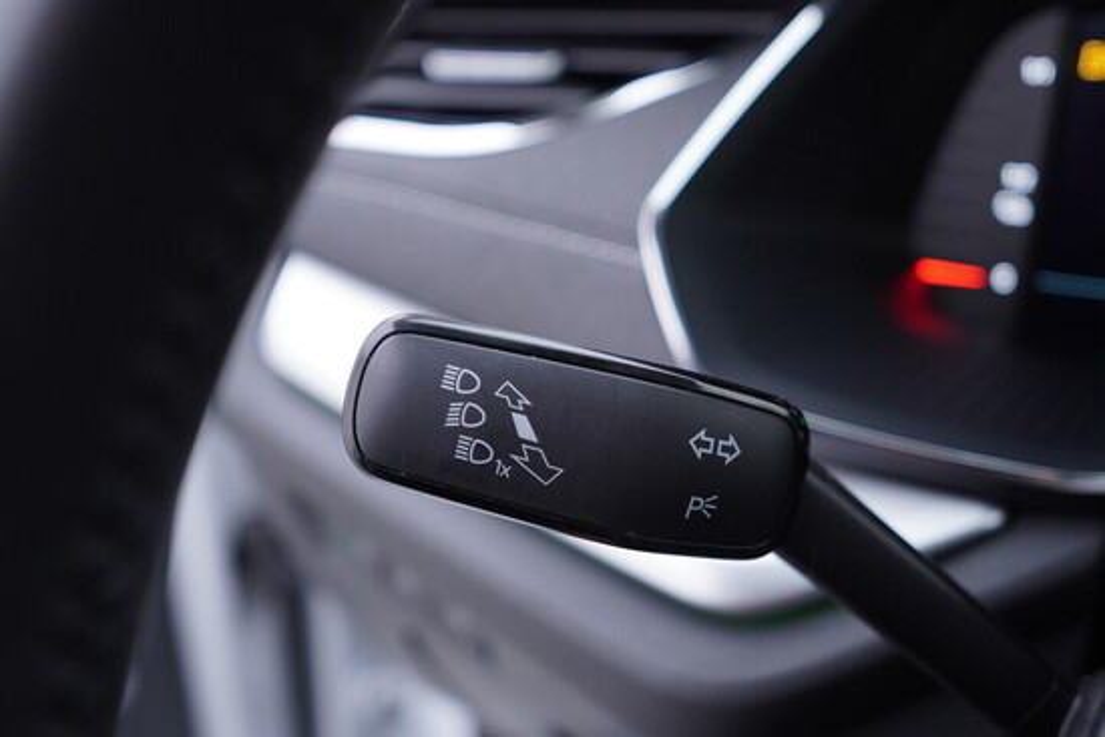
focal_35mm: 36
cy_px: 368
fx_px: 1105
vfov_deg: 36.9
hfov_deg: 53.1
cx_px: 552
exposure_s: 1/40
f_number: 2.8
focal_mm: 24
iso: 160
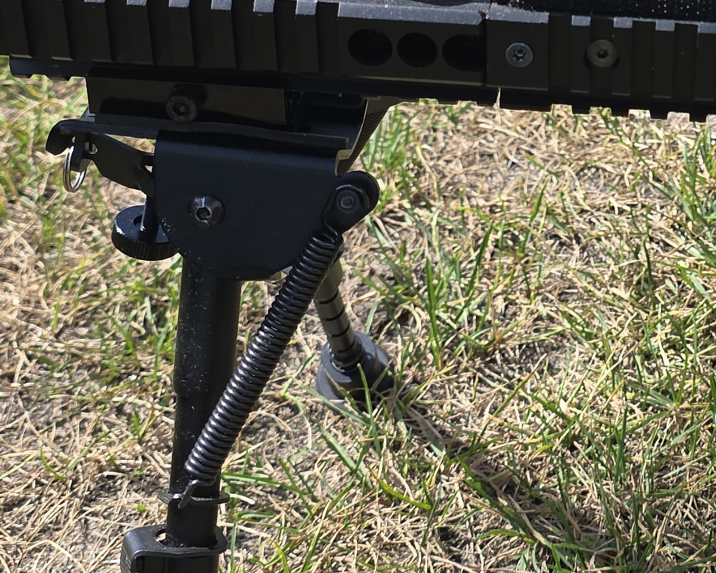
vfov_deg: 18.2
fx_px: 1738
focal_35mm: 82
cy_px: -7
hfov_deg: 22.7
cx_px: 654
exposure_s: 1/503
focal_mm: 6.3
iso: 12
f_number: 1.7
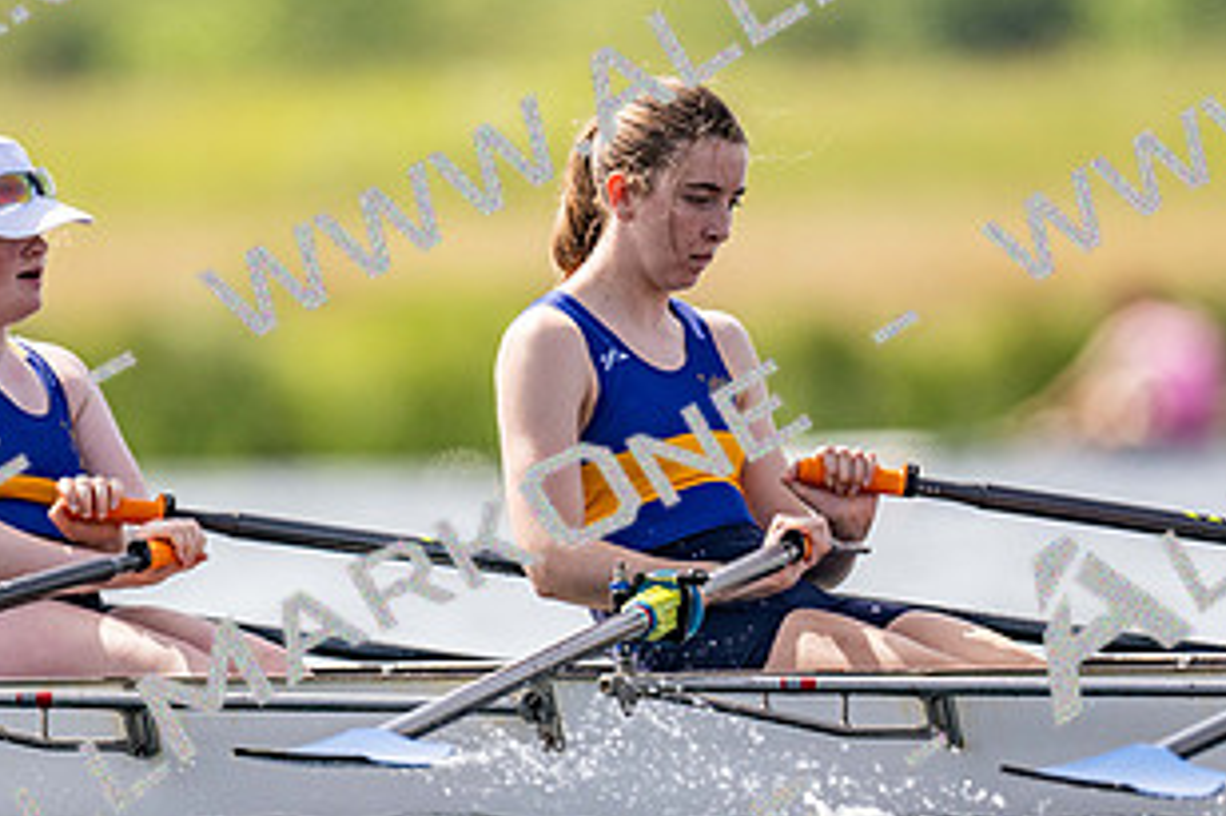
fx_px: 38495
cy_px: 348
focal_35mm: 1131
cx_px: 693
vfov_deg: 1.2
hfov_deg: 1.8
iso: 220
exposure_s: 1/2500
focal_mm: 600
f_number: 4
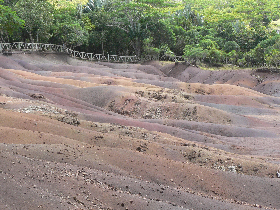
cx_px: 140
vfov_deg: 15.6
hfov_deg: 20.7
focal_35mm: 95
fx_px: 768
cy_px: 105
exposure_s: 1/400
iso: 200
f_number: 4
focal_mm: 15.8
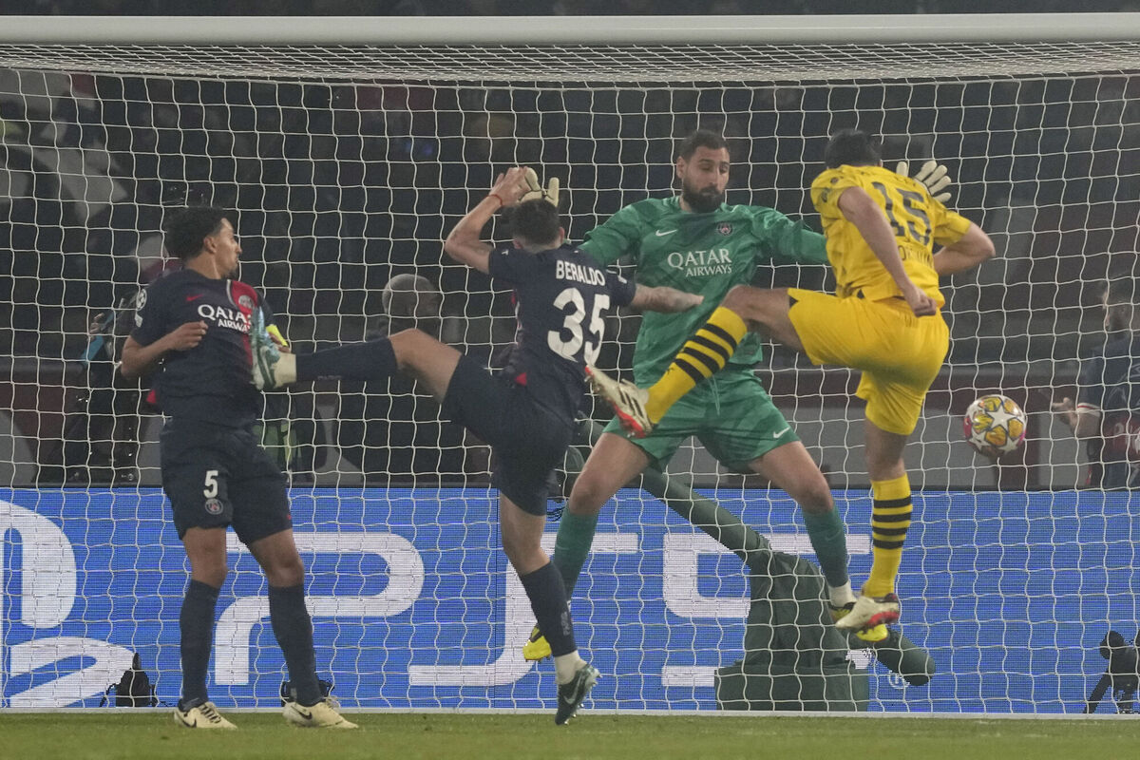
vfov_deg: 2.3
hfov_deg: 3.4
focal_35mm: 600
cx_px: 570
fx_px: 18999
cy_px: 380
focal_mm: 400
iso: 3200
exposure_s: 1/2000
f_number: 3.5
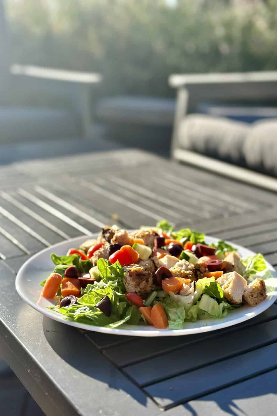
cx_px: 141
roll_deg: -1.2
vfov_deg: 39.6
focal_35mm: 50
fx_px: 577
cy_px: 208
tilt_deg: -15.1
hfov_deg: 27.0
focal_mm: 6.86
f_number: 1.78
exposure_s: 1/2597
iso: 100
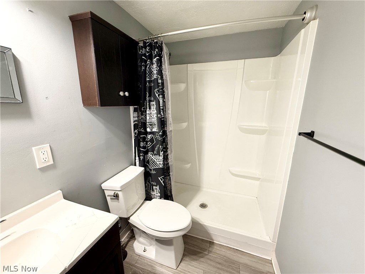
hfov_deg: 102.1
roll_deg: -0.5
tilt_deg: -13.1
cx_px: 182
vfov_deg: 85.7
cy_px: 137
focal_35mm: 14
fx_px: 148
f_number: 2.2
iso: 250
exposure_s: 1/60
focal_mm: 2.22
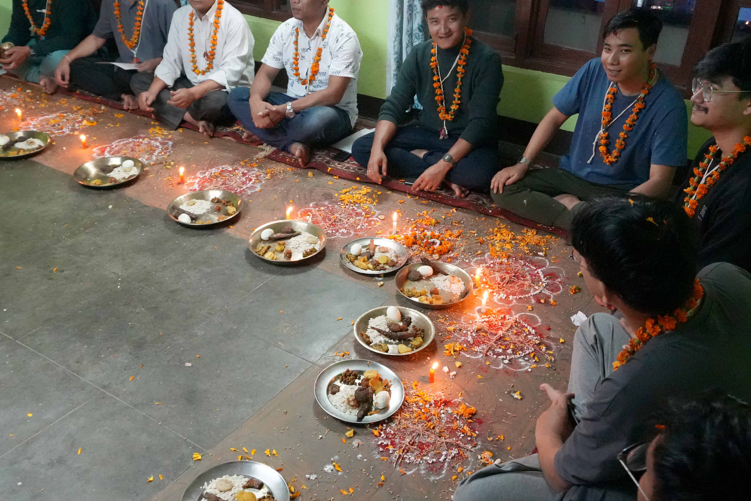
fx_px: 730
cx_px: 382
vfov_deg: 37.8
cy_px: 242
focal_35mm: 35
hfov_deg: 54.4
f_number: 4.5
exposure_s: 1/125
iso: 8000
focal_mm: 18
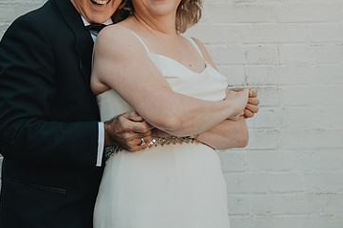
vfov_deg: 9.3
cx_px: 157
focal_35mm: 147
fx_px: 1399
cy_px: 61
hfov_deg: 14.0
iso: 250
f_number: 4
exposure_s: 1/320
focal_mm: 85
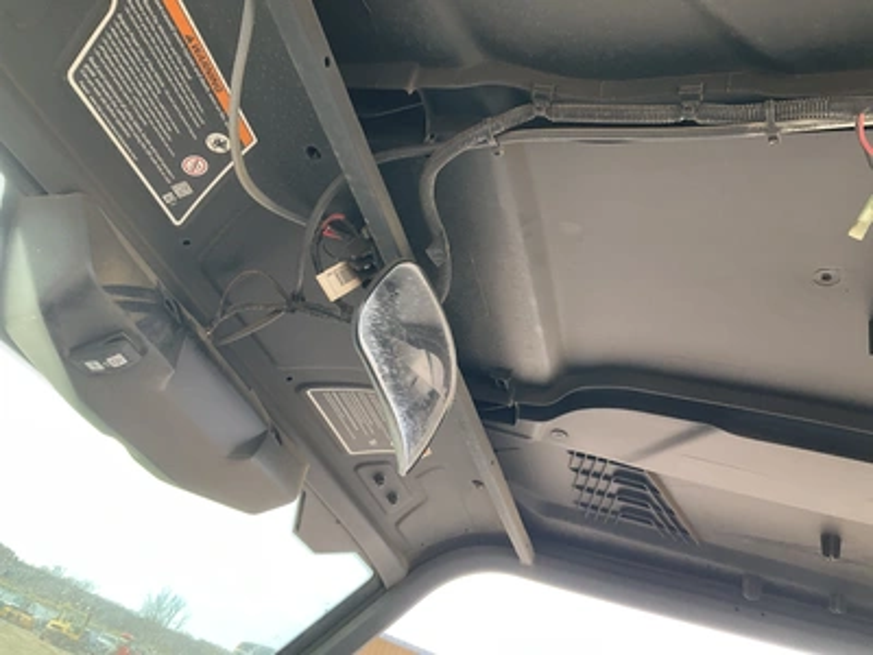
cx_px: 436
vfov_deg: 48.2
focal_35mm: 29
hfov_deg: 61.7
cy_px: 328
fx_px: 731
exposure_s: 1/122
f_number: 1.8
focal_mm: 3
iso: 50
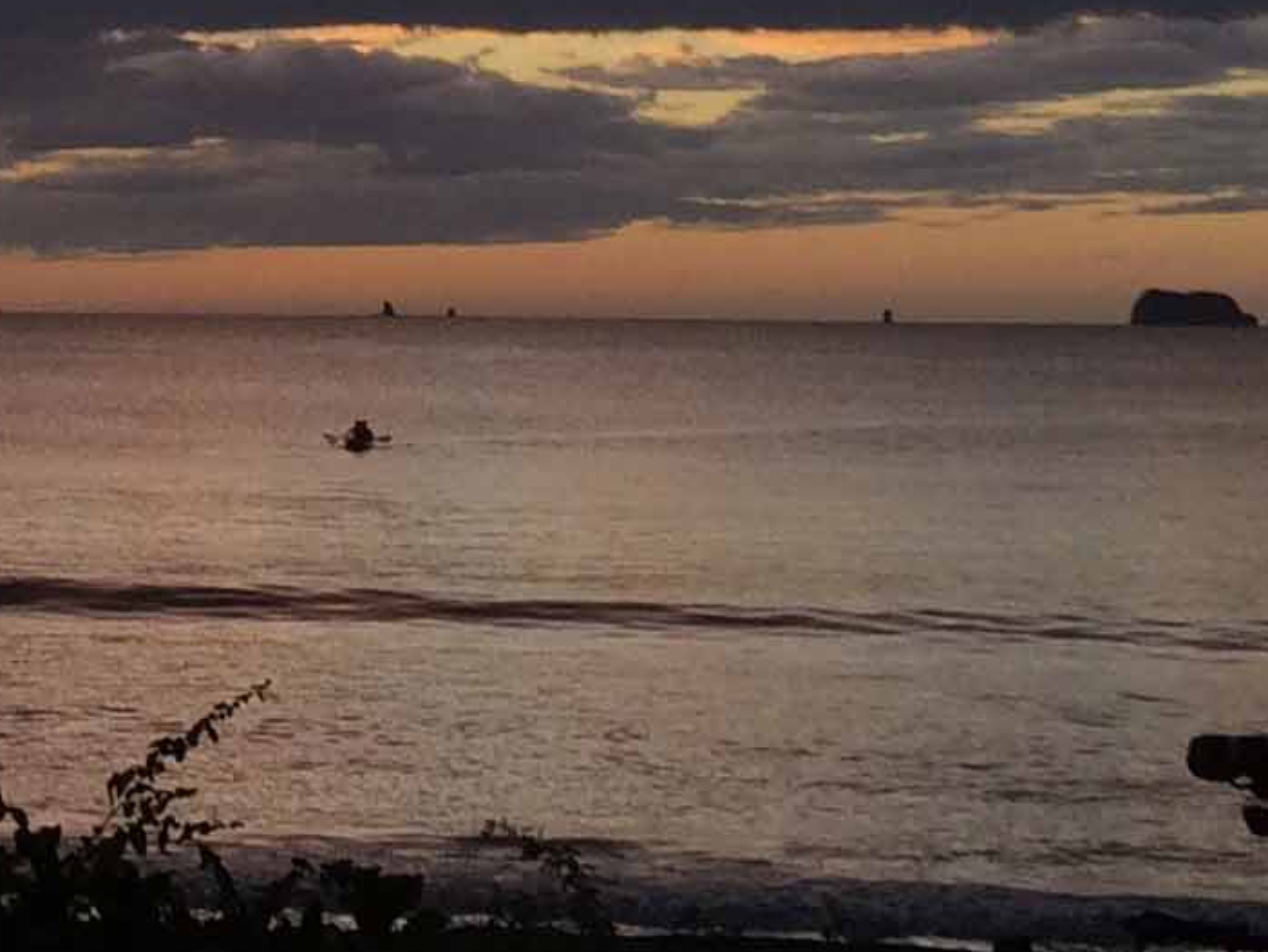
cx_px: -722
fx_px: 4946
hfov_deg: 13.6
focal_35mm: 135
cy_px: -787
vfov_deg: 10.3
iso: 40
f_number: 2.2
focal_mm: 4.15
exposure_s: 1/120
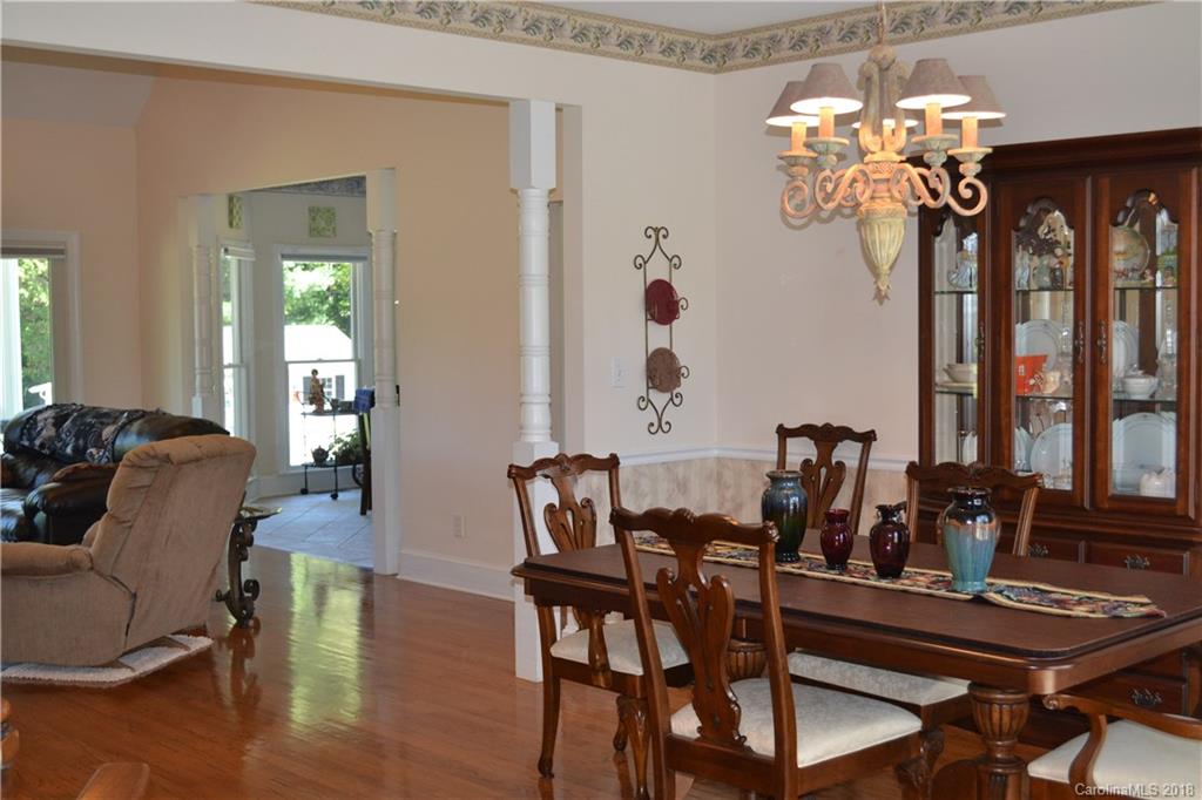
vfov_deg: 30.8
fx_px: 1452
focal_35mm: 44
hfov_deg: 45.0
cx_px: 601
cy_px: 400
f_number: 4.5
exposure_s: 1/60
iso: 640
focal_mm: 29
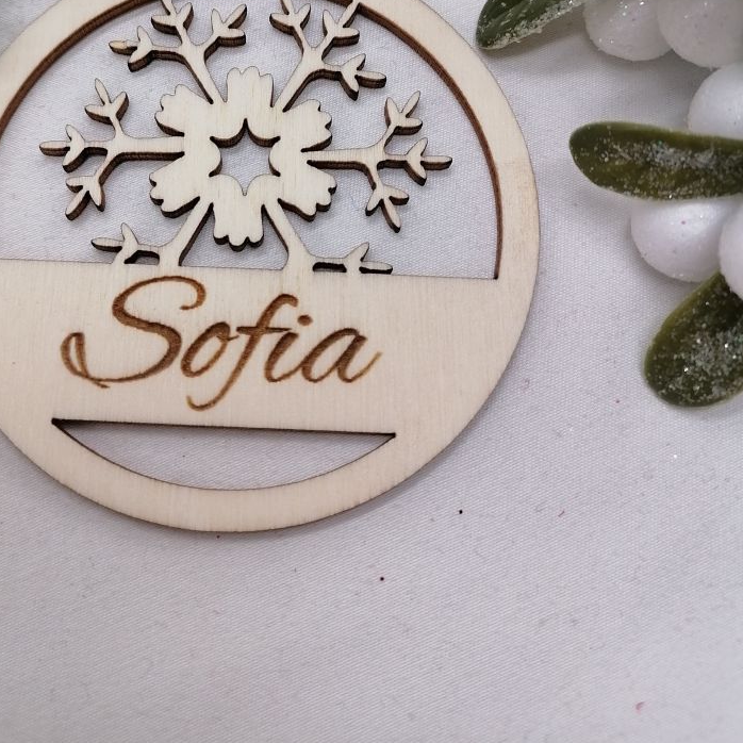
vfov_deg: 39.3
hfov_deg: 40.7
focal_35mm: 41
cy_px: 148
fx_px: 996
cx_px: 285
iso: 64
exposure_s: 1/100
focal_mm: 5.4
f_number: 1.8
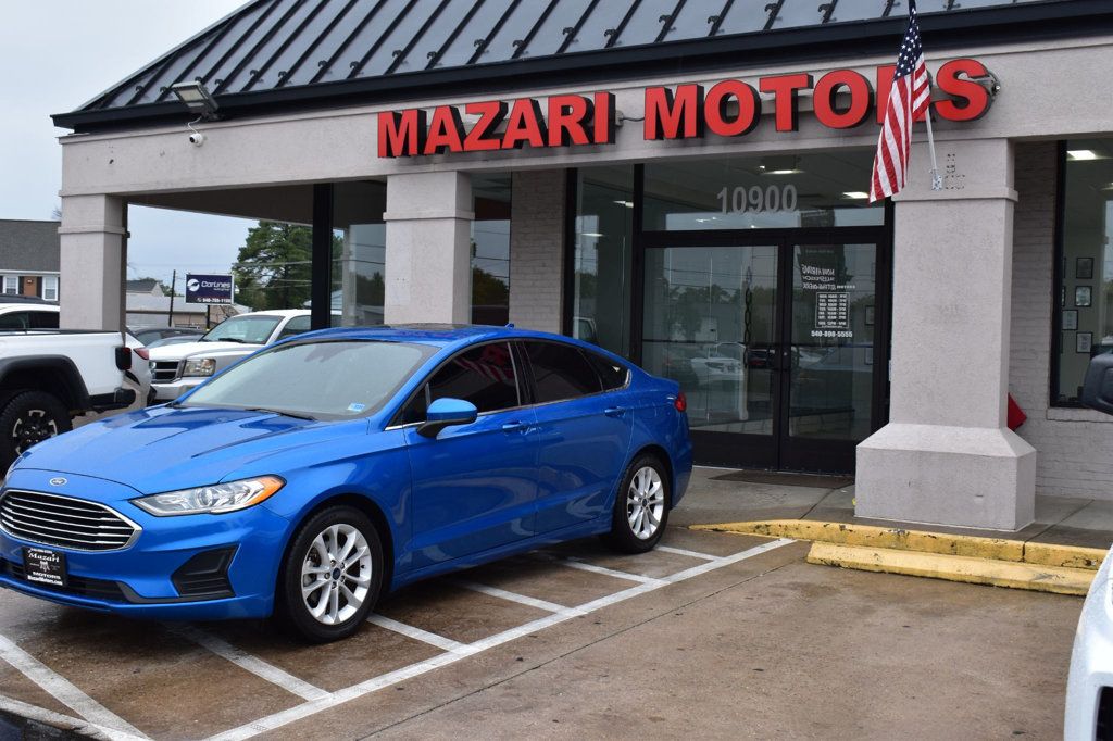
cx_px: 556
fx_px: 1298
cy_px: 370
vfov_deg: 31.9
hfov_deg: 46.4
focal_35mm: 42
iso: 400
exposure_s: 1/200
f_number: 10
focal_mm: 28
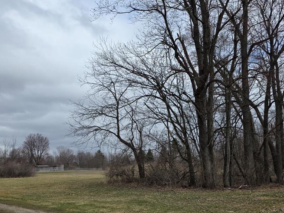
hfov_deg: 51.3
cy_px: 147
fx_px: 295
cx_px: 129
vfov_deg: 39.1
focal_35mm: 36
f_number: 1.7
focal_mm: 6.3
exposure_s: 1/5153
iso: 80
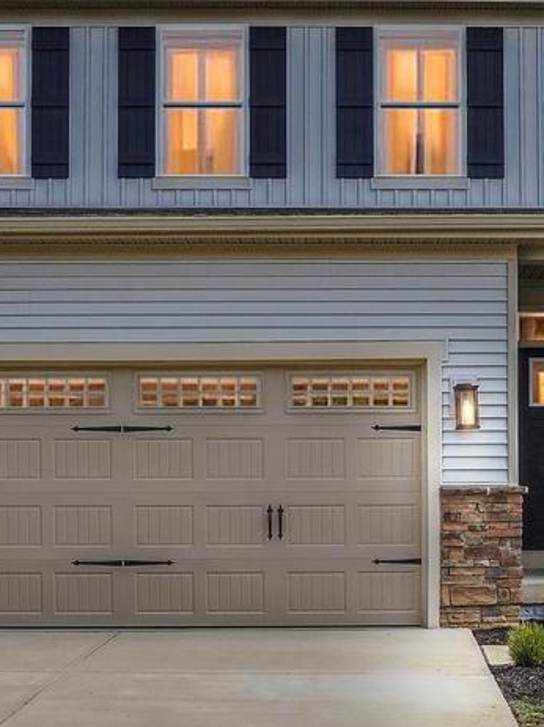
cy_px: 165
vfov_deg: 36.5
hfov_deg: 28.0
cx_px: 432
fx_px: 1070
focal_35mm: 51
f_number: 8
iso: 400
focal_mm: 17
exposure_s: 1/800
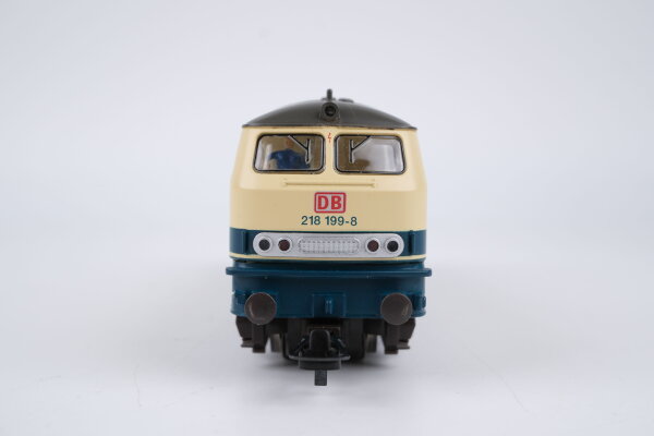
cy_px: 218
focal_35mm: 45
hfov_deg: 43.6
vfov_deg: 29.9
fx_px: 817
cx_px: 327
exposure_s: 1/125
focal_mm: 30
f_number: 9
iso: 400
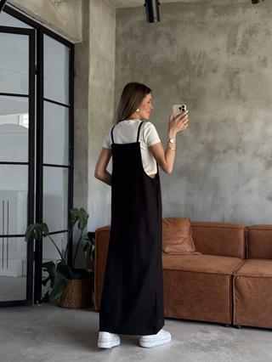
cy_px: 181
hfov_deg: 30.3
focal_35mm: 48
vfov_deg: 39.6
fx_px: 502
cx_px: 136
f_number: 1.78
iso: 200
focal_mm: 6.76
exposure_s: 1/82
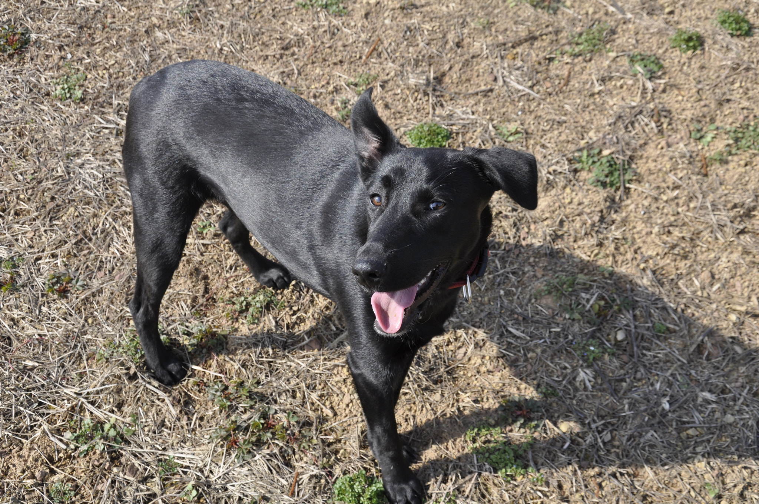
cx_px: 380
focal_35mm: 45
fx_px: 948
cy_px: 252
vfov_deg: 29.8
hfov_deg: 43.7
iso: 200
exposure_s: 1/250
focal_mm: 30
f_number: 8
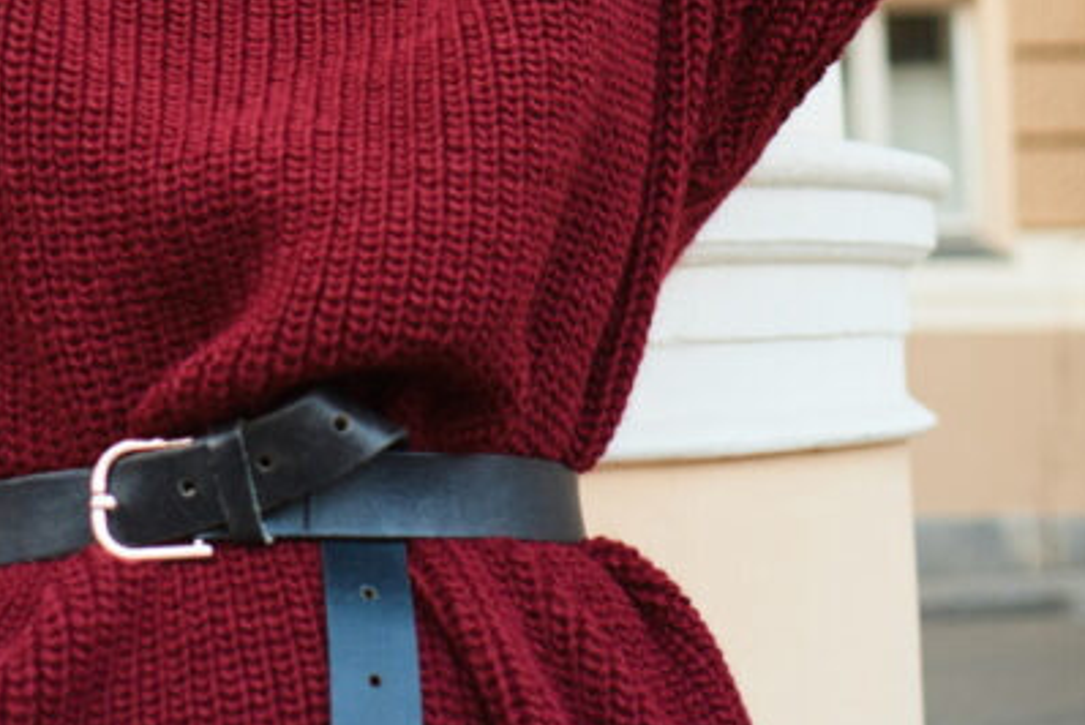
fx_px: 2714
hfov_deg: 22.4
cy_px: -187
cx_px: 273
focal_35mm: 90
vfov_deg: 14.6
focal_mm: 23
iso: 400
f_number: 2.2
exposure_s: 1/250
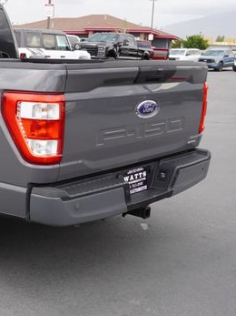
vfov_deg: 34.4
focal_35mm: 56
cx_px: -40
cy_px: 142
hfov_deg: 24.0
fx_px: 508
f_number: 6.3
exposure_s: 1/100
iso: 100
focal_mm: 21
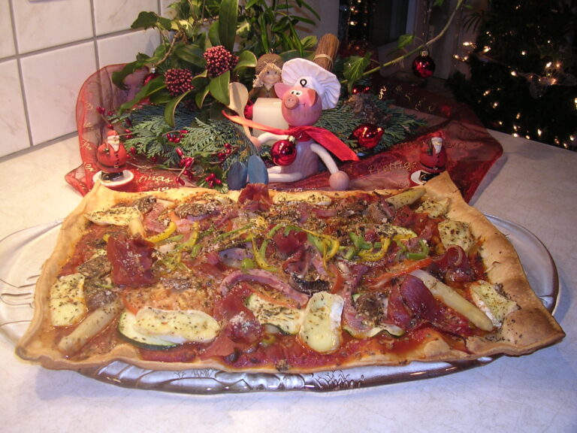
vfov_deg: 37.7
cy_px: 216
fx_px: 633
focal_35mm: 38
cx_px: 288
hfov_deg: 49.0
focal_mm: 5.8
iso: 100
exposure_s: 1/30
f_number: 2.8
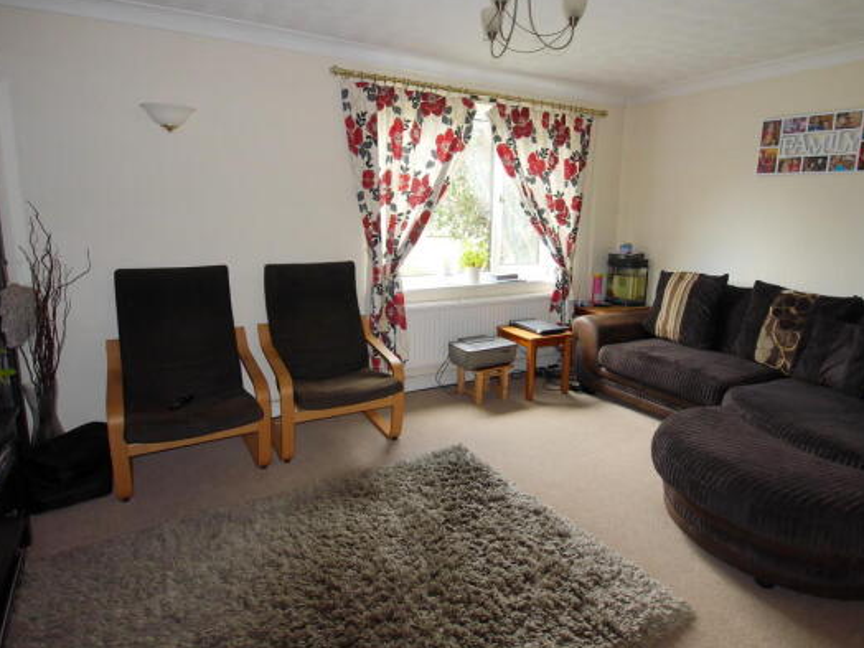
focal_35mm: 20
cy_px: 298
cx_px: 442
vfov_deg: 65.9
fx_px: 499
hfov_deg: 81.7
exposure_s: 1/60
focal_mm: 9
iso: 400
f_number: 4
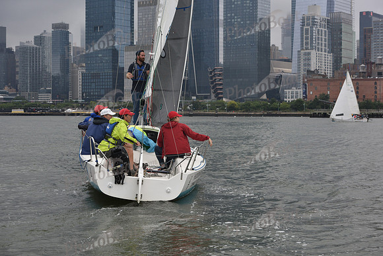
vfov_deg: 19.5
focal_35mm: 70
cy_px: 128
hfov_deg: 28.8
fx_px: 745
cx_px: 192
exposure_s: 1/800
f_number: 7.1
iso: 400
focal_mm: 70
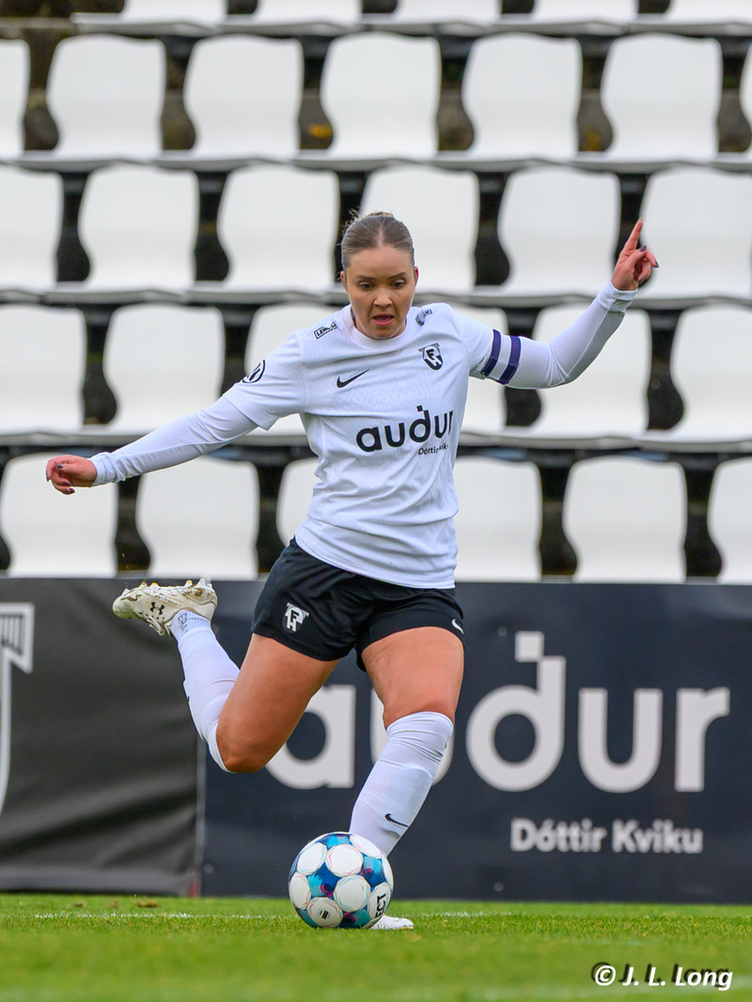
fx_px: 27839
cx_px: 431
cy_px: 528
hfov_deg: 1.5
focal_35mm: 961
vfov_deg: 2.1
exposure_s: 1/1000
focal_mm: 470
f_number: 6.3
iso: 560
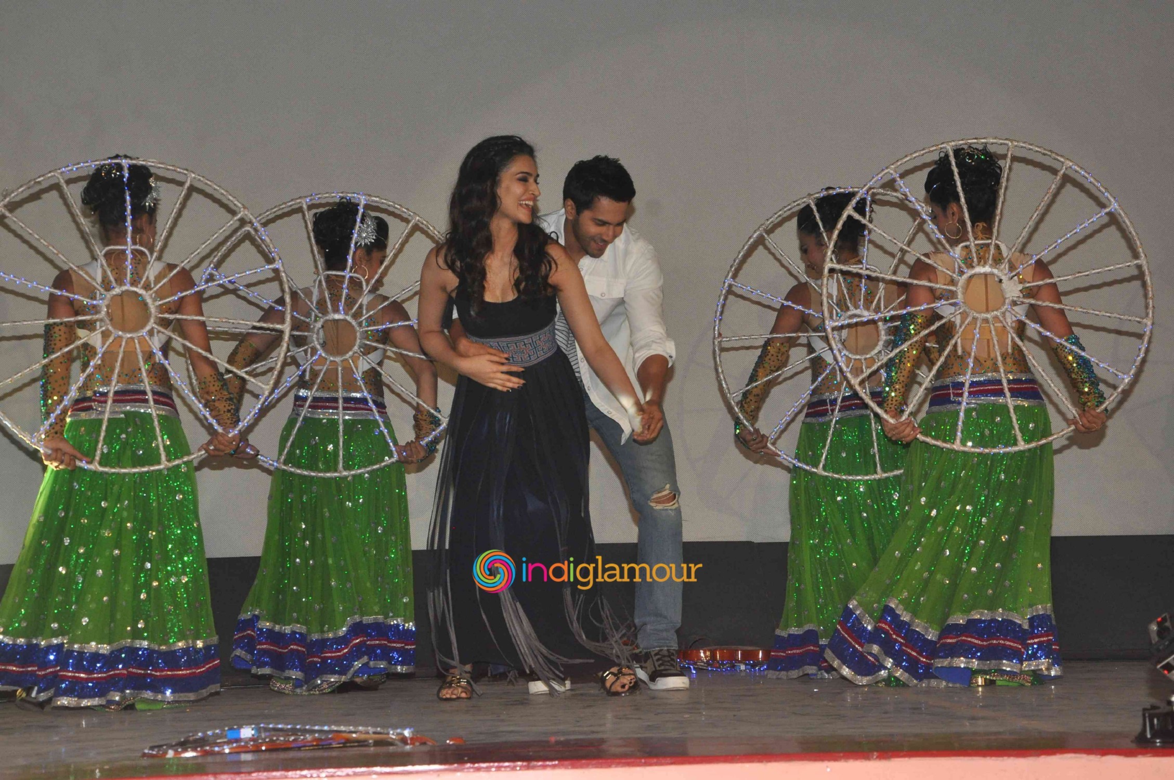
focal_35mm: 75
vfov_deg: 18.1
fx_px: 2443
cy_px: 390
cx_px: 587
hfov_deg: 27.0
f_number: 10
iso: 1000
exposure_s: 1/200
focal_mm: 50
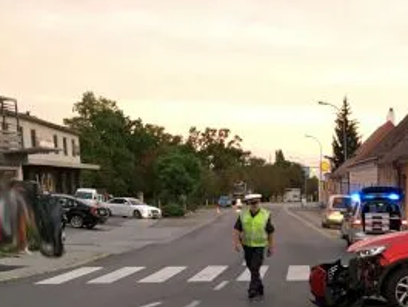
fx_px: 837
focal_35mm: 71
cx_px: 388
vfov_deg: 19.5
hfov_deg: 26.2
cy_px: 369
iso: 125
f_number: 2.2
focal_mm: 4.15
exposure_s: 1/33
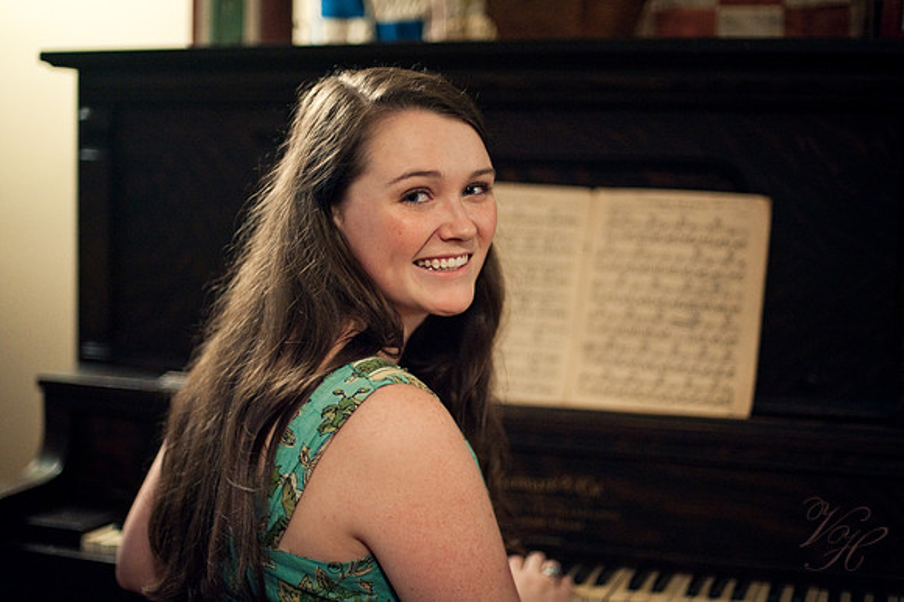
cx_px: 452
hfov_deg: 39.6
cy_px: 301
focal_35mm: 50
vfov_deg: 27.0
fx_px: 1255
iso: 3200
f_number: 1.4
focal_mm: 50
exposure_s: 1/160
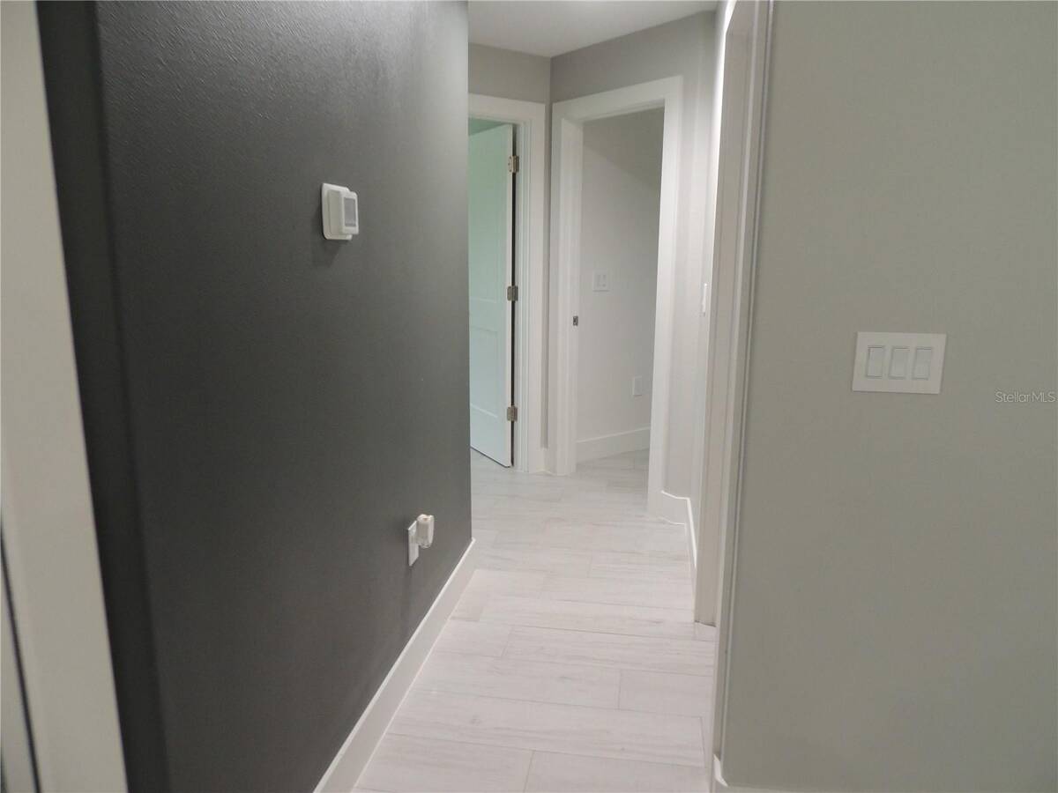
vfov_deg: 56.8
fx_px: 734
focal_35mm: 24
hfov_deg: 71.6
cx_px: 529
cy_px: 396
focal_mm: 4.3
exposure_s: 1/15
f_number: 3
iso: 400
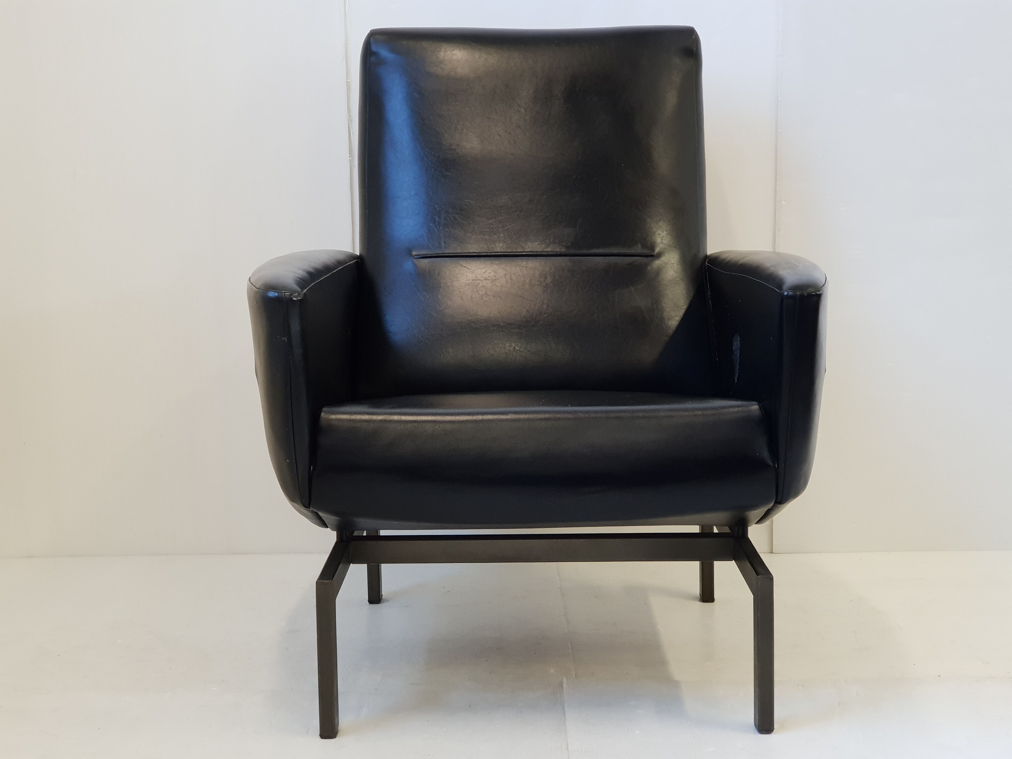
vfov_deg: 28.0
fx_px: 1520
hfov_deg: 36.8
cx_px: 506
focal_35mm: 52
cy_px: 380
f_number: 2.4
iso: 200
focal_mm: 6
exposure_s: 1/33
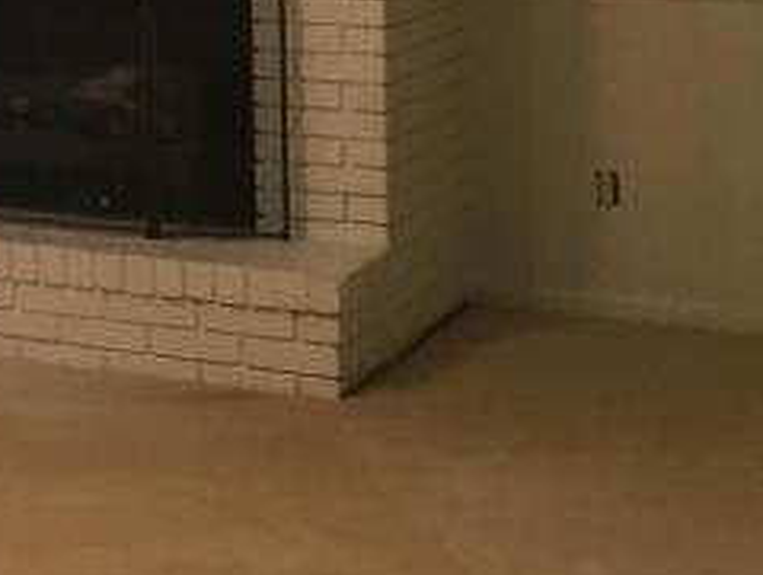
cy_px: -326
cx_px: -814
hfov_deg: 13.4
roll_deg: -0.7
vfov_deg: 11.4
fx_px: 2737
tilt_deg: +1.8
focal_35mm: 124
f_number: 2.2
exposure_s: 1/30
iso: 100
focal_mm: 4.15
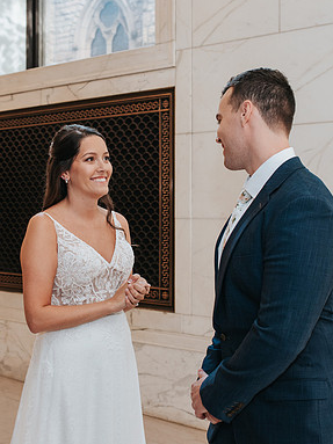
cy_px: 222
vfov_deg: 33.8
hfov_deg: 25.5
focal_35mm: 57
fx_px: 732
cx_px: 111
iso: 1000
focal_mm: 35
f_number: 4
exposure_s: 1/125
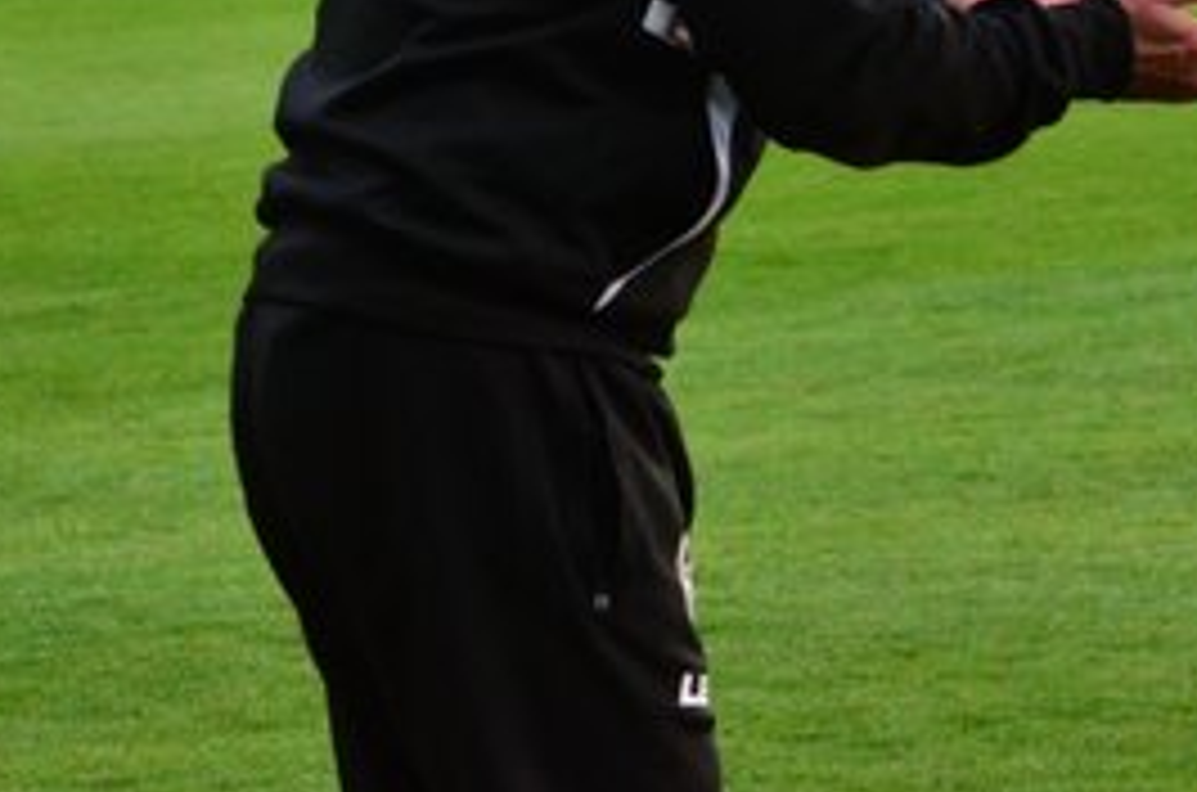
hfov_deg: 6.5
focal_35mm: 316
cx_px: 832
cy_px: -342
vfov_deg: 4.3
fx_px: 10482
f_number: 6.3
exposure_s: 1/400
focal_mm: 70
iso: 1600
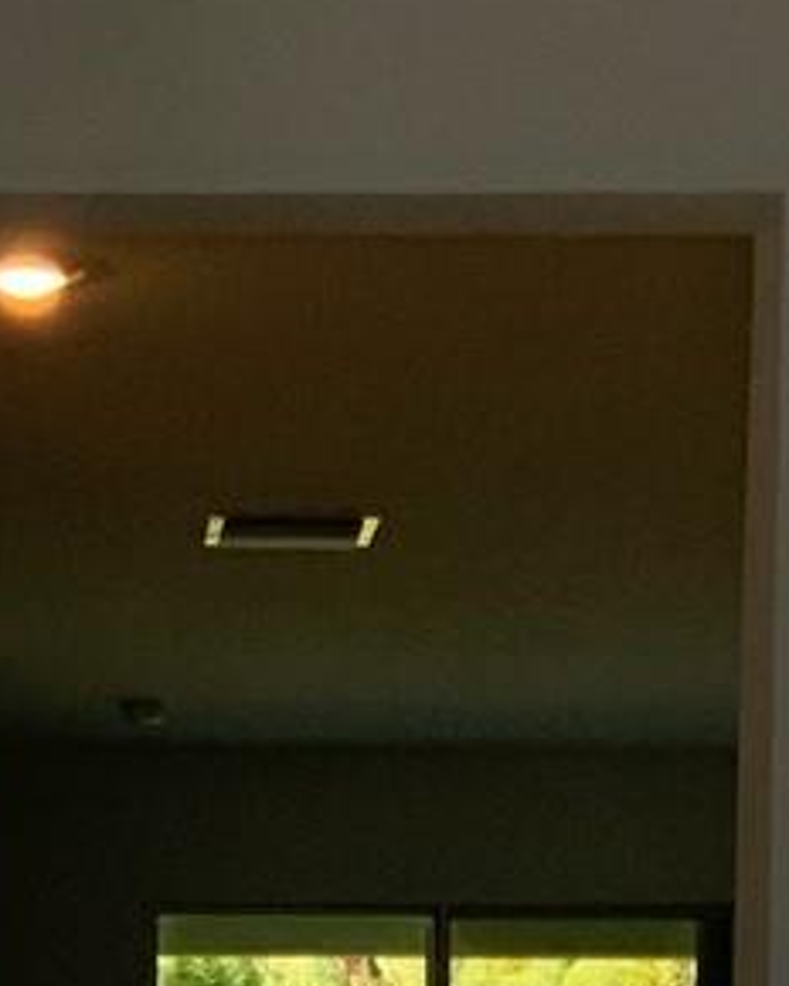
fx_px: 4554
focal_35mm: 156
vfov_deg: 11.7
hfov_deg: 9.9
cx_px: 133
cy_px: 1581
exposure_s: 1/122
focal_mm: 3
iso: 50
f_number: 1.8
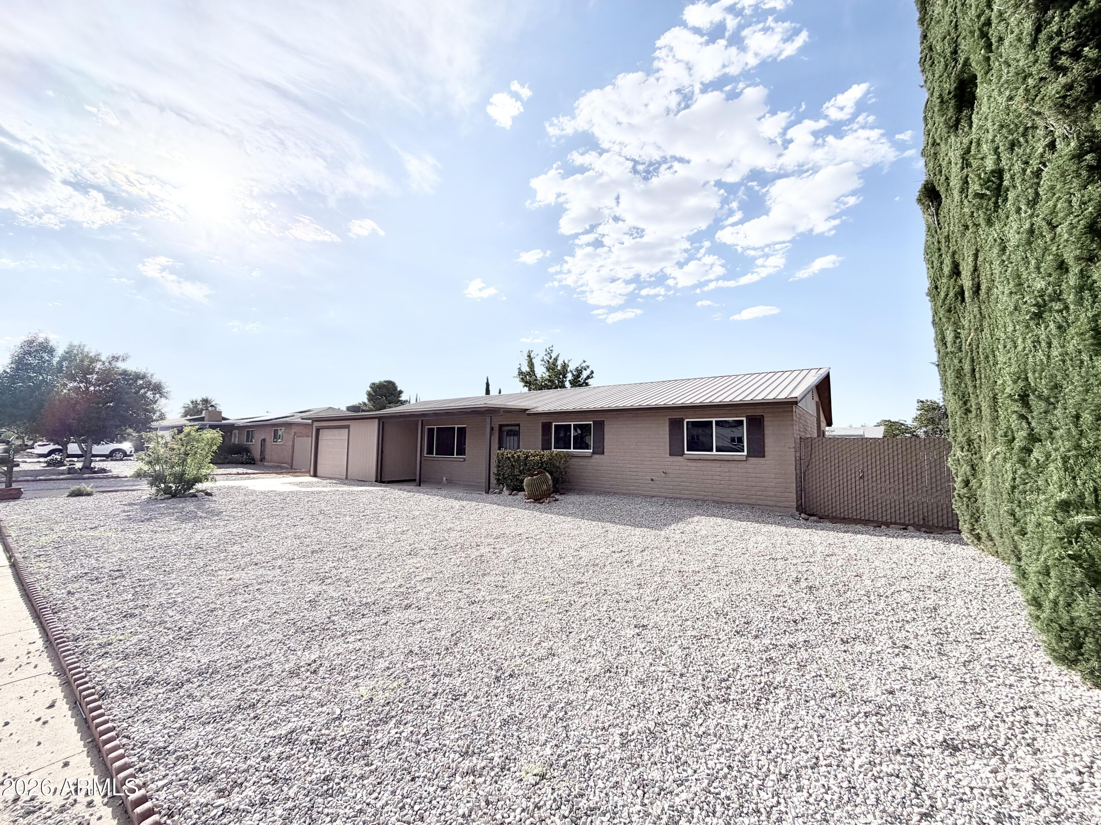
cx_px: 550
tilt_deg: +4.7
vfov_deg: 85.7
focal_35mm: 14
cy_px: 412
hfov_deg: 102.1
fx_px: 445
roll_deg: -0.9
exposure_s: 1/1795
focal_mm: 2.22
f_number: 2.2
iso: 25
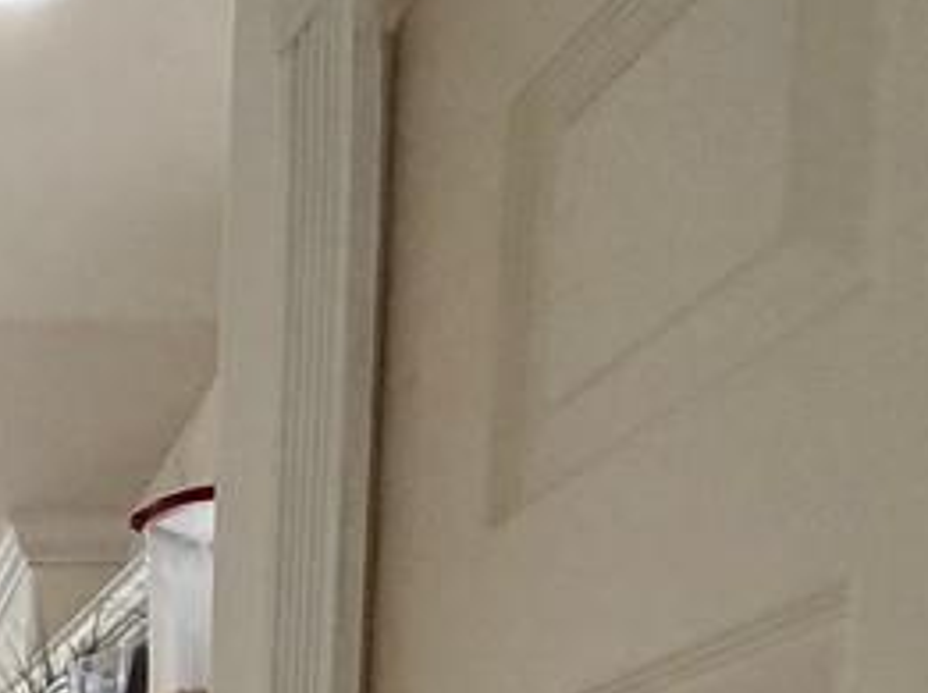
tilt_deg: -5.7
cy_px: 1272
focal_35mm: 55
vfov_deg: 19.4
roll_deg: +0.7
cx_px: -412
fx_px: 1472
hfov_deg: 26.7
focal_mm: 2.22
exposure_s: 1/60
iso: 250
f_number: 2.2
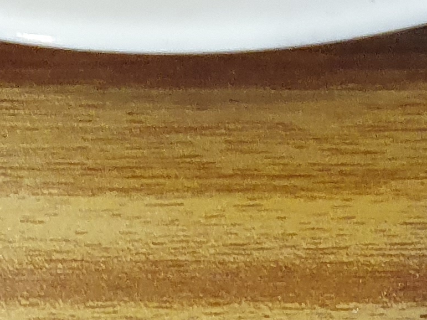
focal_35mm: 136
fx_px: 1677
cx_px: 220
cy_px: -475
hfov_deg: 14.5
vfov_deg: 9.6
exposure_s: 1/40
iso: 320
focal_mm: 4.32
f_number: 2.4
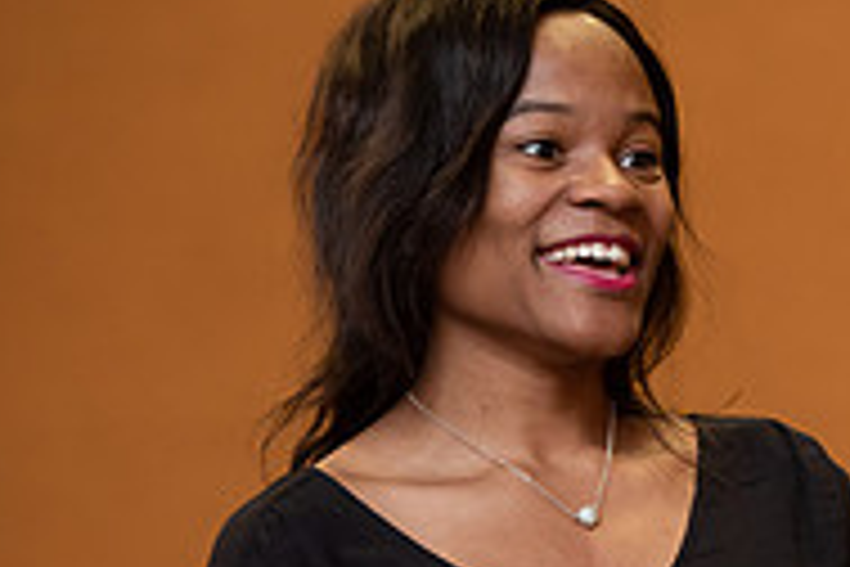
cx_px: 1088
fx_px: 9420
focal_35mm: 399
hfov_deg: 5.1
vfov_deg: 3.4
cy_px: 488
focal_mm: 130
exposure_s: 1/200
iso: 1250
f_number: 3.2
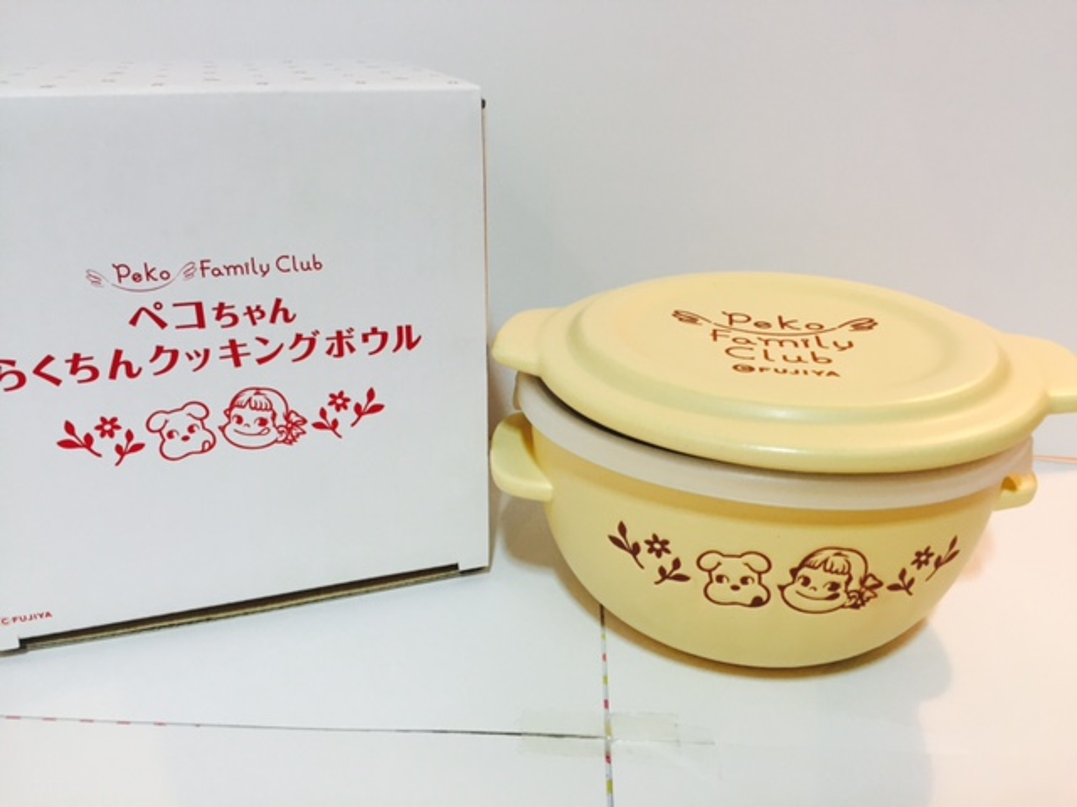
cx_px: 538
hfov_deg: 61.7
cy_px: 404
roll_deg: -2.0
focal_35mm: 29
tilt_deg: -20.4
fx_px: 902
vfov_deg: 48.2
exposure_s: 1/33
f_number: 2.2
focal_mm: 4.15
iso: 50
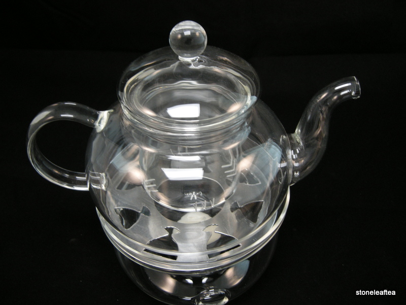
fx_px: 411
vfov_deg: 40.7
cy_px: 152
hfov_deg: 52.6
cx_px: 203
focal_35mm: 35
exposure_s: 1/72.8
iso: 134
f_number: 2.7
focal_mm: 7.5
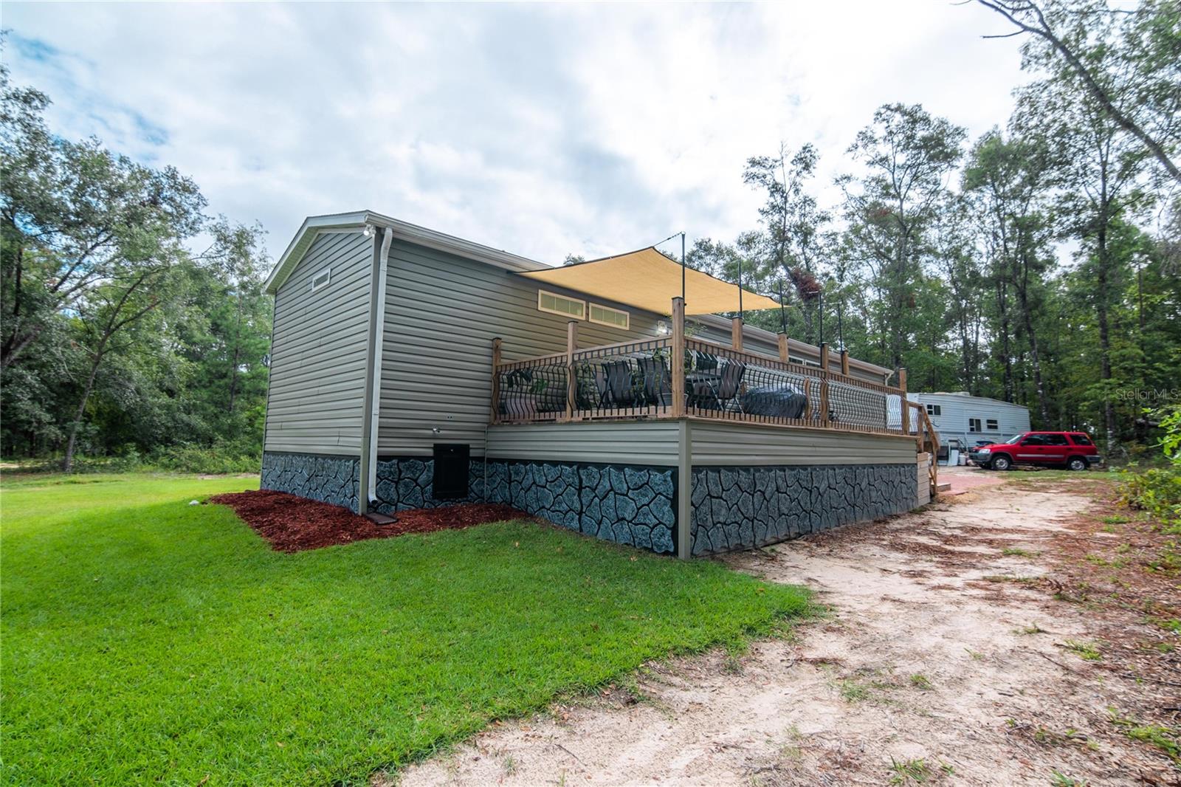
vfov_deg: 70.4
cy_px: 394
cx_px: 590
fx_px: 558
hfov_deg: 93.3
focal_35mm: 17
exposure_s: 1/2500
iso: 800
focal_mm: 11
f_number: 8
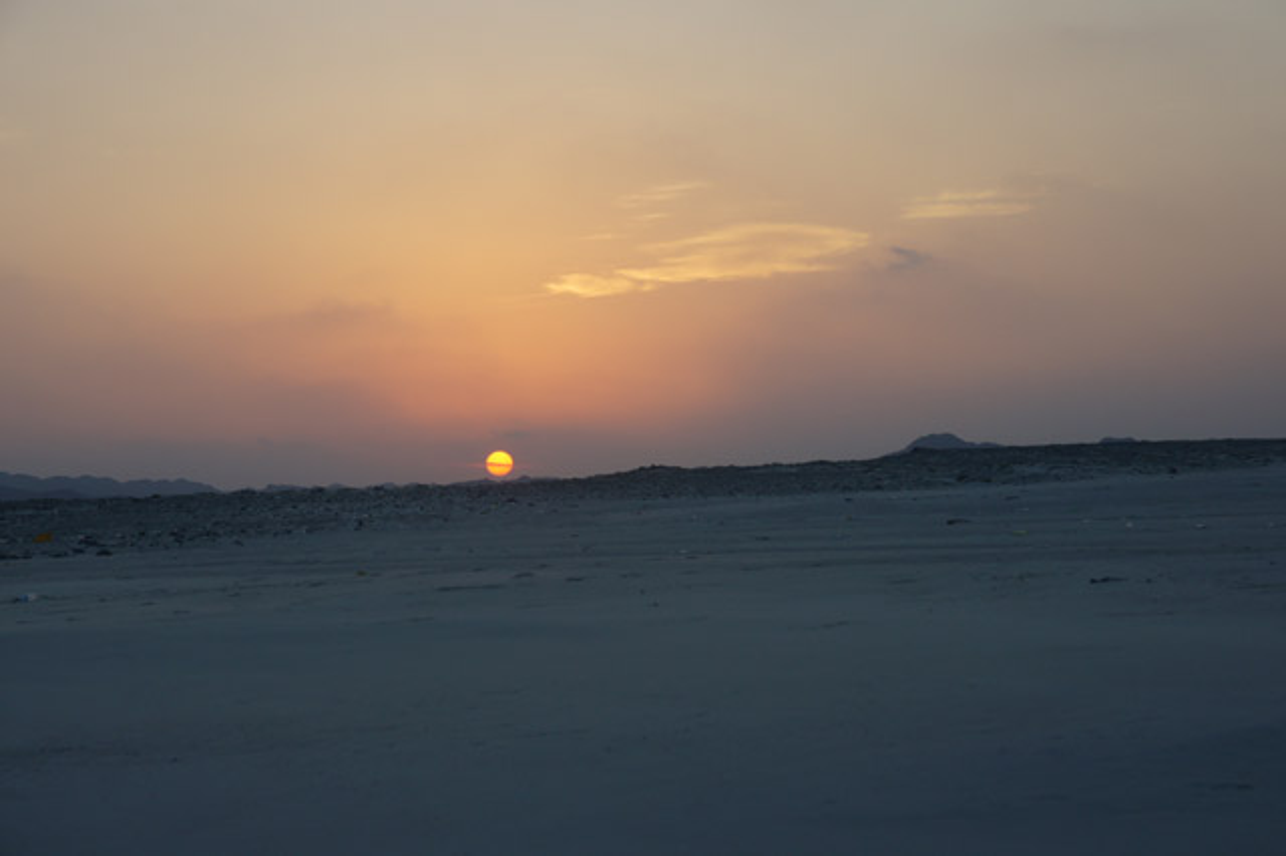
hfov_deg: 27.0
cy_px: 428
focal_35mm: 75
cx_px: 643
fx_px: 2678
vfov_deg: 18.2
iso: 200
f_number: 5.6
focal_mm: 50
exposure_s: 1/125
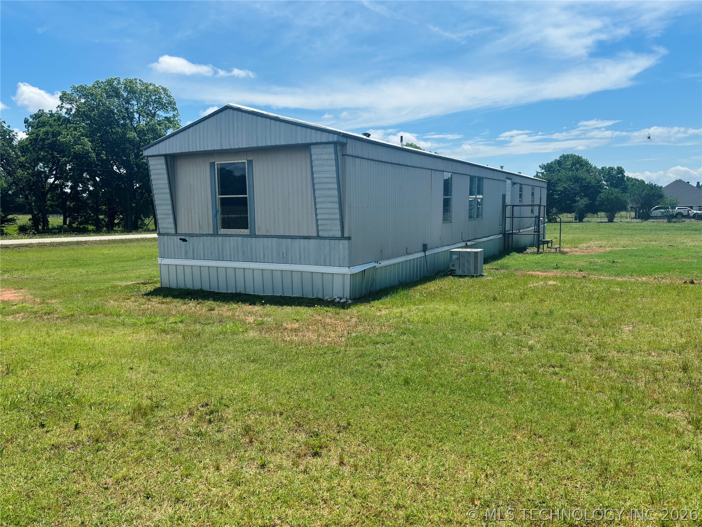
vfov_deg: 53.1
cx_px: 351
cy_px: 264
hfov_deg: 67.3
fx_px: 527
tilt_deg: -6.3
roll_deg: +0.4
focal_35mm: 26
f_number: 1.6
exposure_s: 1/4255
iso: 50
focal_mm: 5.96
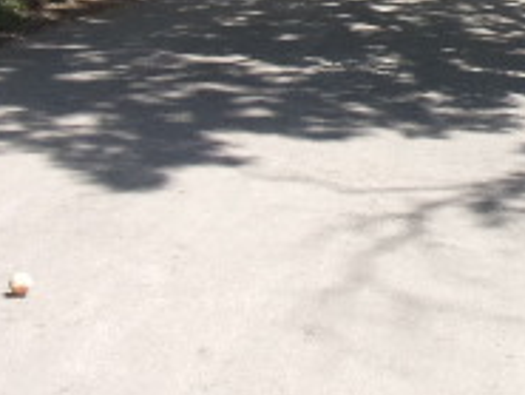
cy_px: -60
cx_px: 460
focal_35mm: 83
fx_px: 1260
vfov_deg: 17.1
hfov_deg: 23.0
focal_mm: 4.3
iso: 80
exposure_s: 1/600
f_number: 3.3
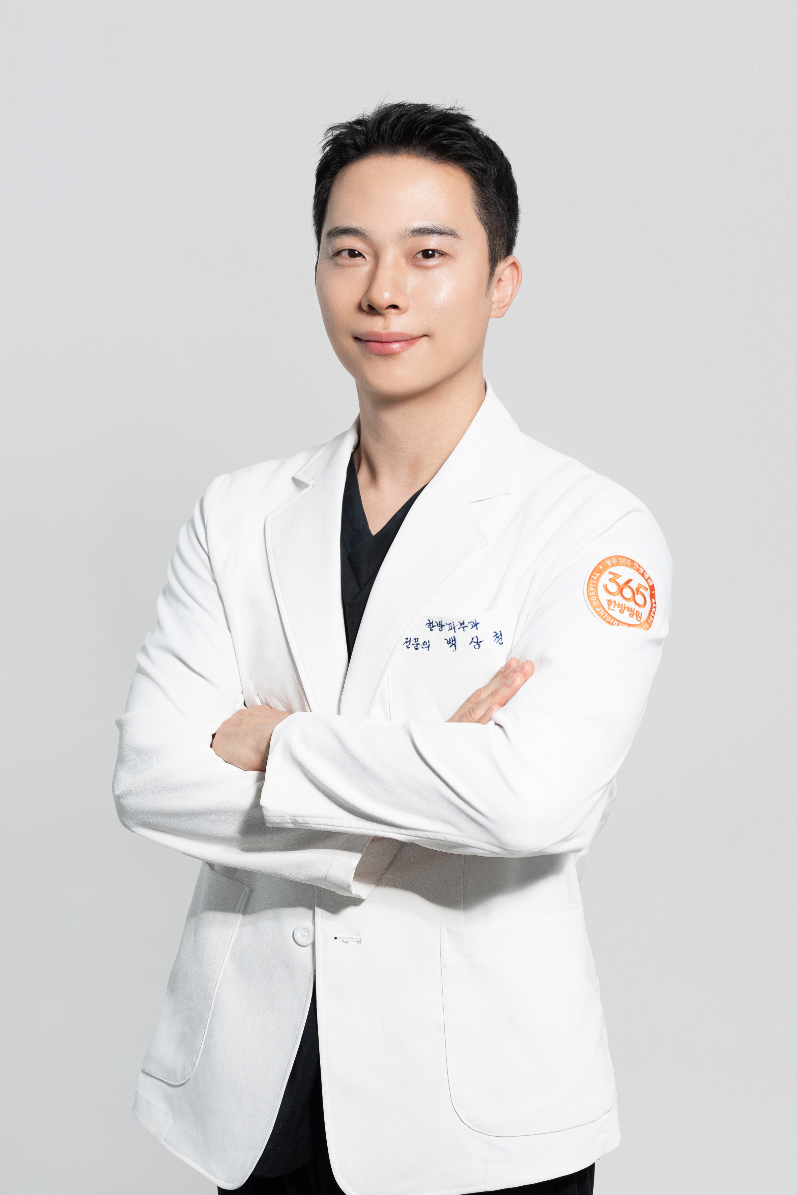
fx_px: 2457
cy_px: 598
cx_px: 398
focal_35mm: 74
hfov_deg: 18.4
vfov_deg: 27.3
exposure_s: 1/250
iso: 1250
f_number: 4.5
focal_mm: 49.5
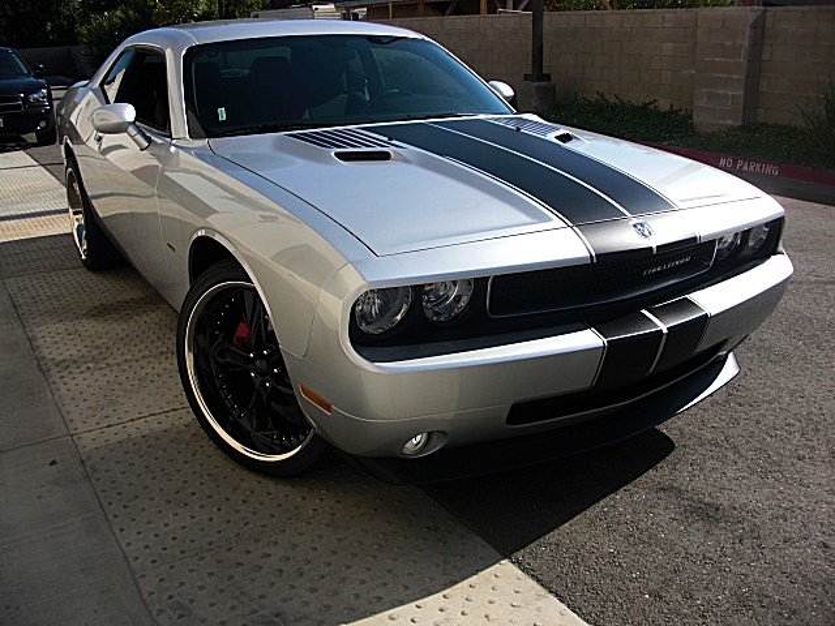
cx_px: 418
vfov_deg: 39.7
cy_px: 313
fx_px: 868
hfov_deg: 51.4
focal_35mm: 36
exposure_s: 1/160
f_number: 7.9
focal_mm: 6.3
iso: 50
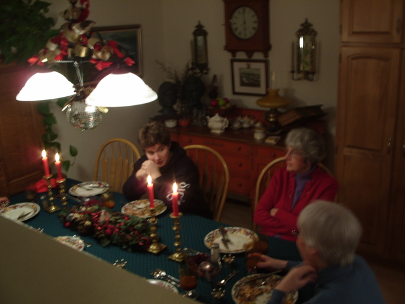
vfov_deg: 40.7
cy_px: 152
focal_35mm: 35
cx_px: 202
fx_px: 409
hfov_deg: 52.6
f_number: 4.4
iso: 80
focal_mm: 7.8
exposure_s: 1/2
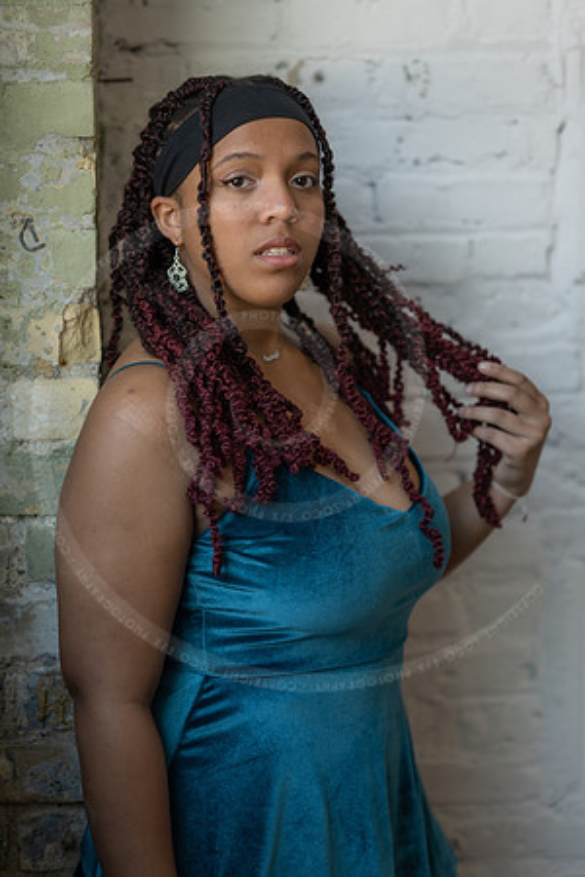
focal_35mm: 85
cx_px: 292
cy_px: 438
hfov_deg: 16.1
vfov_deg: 23.9
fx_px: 2072
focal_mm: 85
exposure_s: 1/250
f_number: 1.8
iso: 320
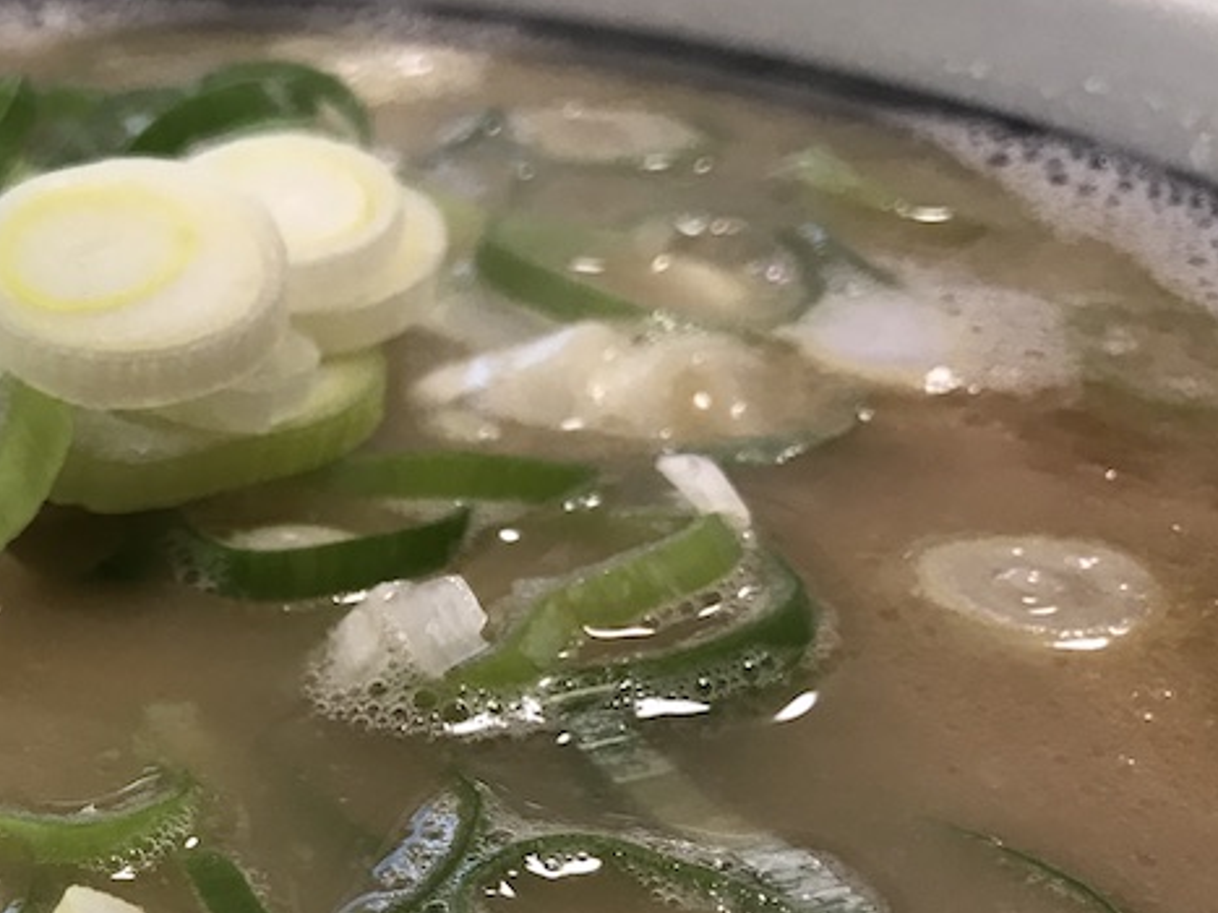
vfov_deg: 23.6
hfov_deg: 30.5
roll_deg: +1.4
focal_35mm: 60
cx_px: 73
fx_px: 2111
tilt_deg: -37.0
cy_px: 866
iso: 25
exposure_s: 1/30
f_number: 1.8
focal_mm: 3.99
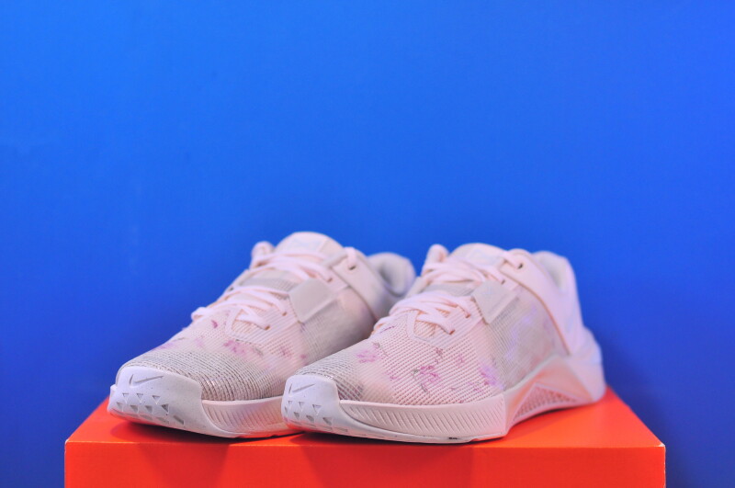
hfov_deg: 27.0
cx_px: 368
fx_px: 1529
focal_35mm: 75
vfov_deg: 18.1
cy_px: 244
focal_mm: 50
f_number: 2.5
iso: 250
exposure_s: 1/320
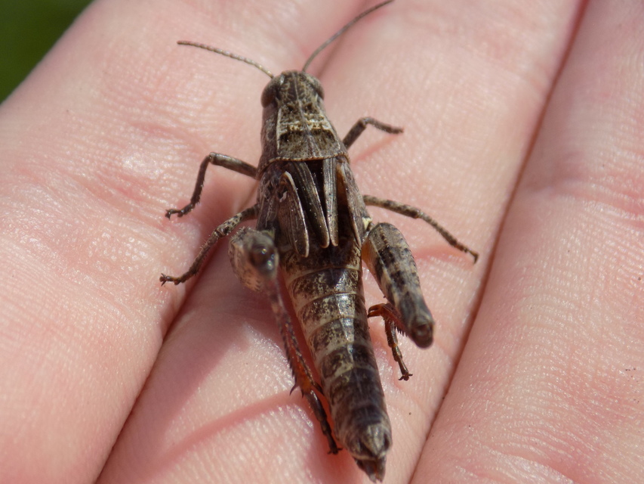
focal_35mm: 118
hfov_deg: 16.7
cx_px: 322
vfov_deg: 12.6
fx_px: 2196
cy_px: 242
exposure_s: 1/800
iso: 80
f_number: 4.8
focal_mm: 20.9
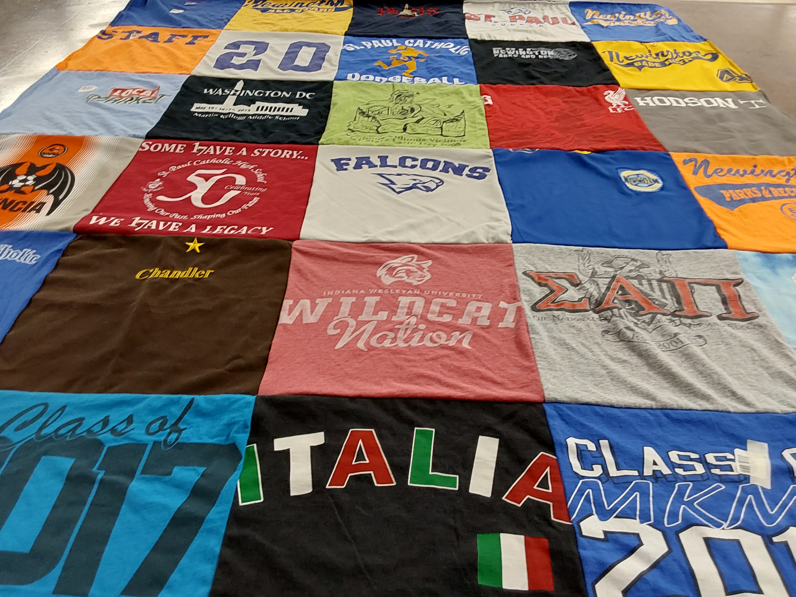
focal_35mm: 28
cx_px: 398
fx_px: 644
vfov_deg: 49.7
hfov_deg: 63.4
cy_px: 298
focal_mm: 2.91
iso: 100
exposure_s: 1/50
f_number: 1.9
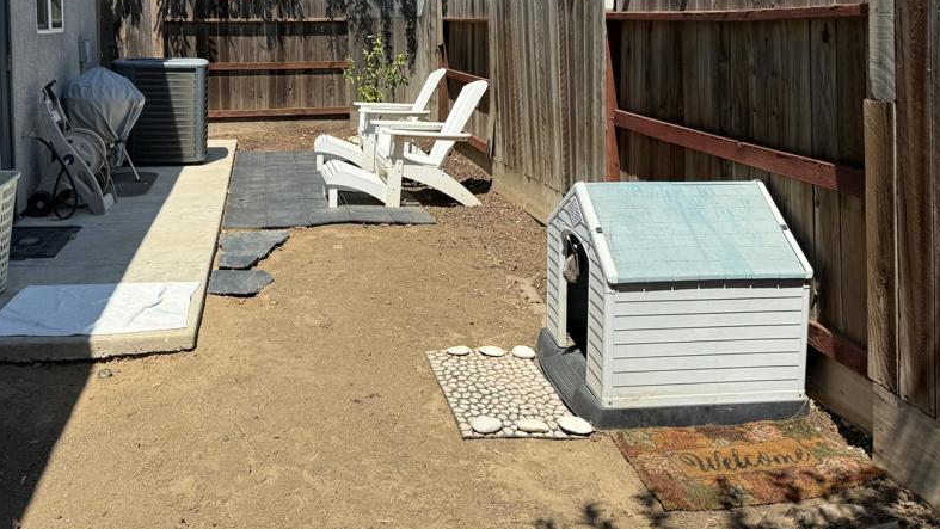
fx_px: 848
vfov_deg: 33.3
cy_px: 79
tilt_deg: -3.4
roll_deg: +1.2
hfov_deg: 57.7
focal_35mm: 34
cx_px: 391
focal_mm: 6.76
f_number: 1.78
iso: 80
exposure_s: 1/4167
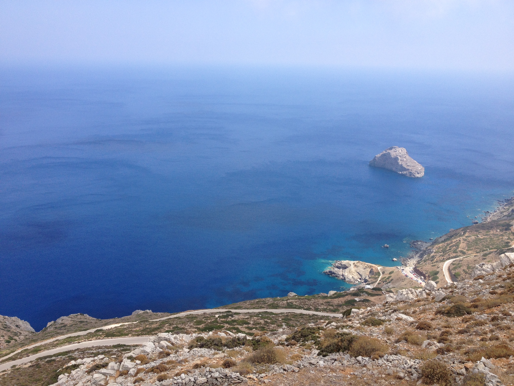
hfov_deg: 52.6
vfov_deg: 40.7
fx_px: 520
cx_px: 257
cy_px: 193
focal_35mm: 35
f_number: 2.4
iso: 50
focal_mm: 4.28
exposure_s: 1/1416
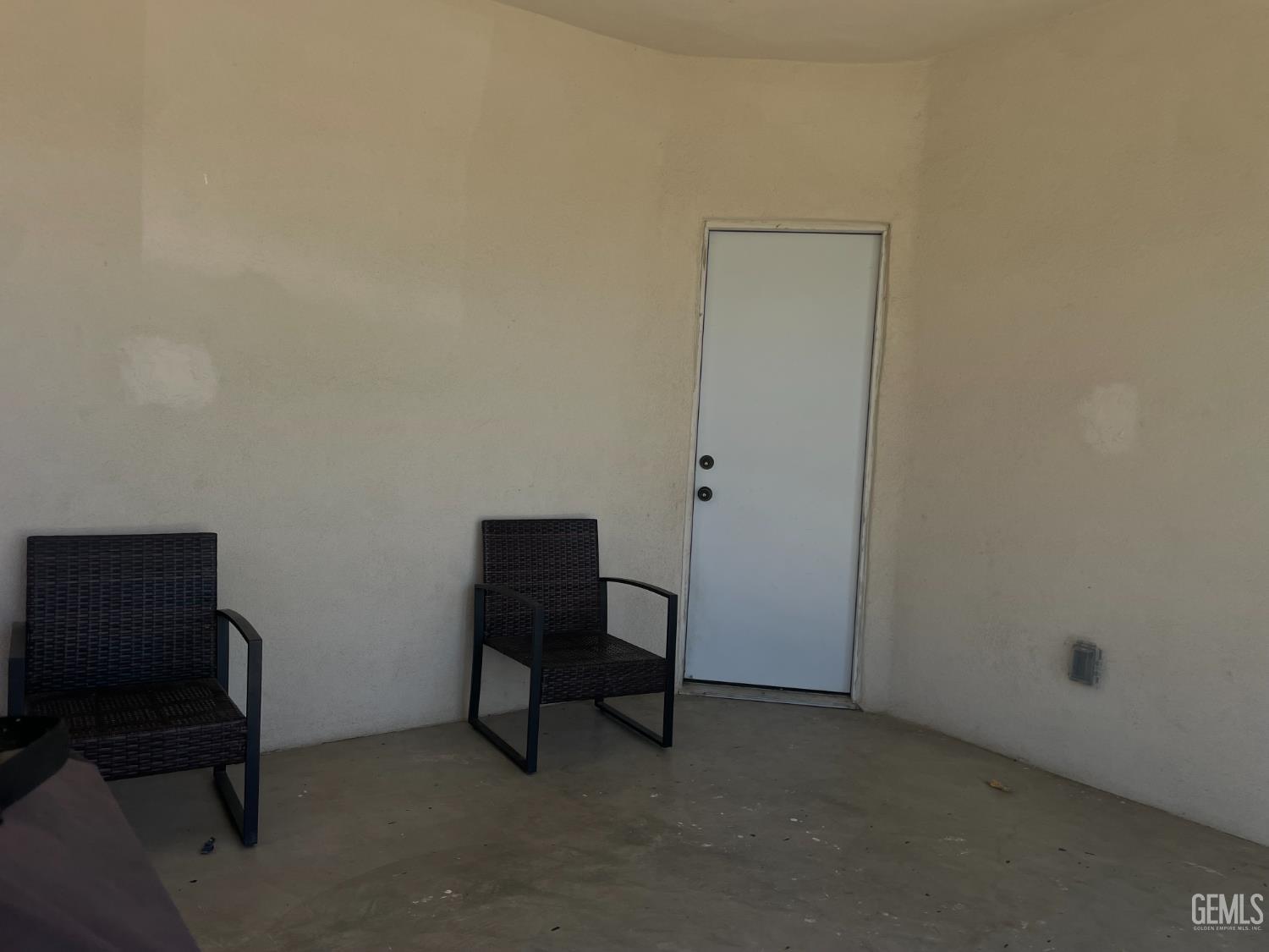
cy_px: 476
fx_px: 953
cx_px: 634
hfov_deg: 67.3
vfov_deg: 53.1
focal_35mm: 26
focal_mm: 4.2
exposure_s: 1/801
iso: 32
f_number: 1.6
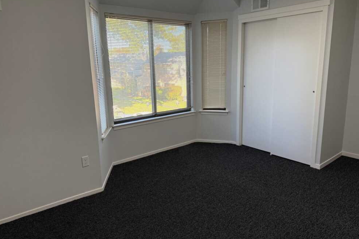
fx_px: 259
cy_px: 117
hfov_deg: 69.4
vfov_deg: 49.5
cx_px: 184
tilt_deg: -11.0
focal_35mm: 26
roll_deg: +1.0
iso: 160
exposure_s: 1/163
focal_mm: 6.76
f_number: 1.78
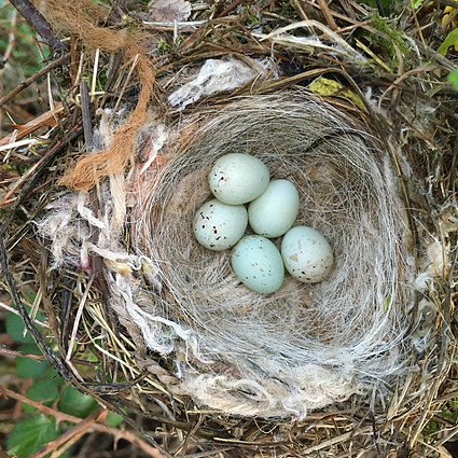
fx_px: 524
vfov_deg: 47.2
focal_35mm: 35
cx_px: 241
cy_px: 228
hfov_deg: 47.2
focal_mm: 4.15
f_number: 2.2
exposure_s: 1/20
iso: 200
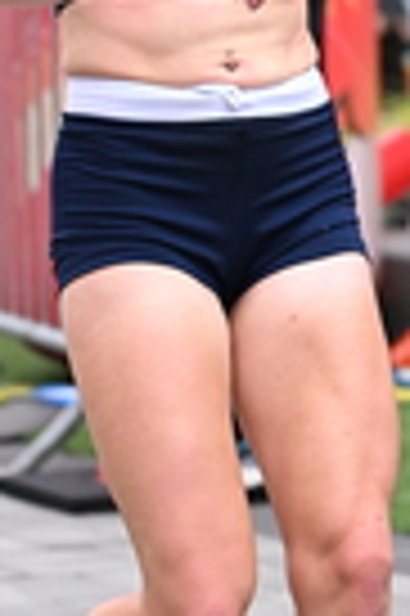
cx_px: 444
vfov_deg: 7.3
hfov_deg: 4.9
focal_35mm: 281
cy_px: -198
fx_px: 4812
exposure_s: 1/1000
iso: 1600
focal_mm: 70
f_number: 2.8
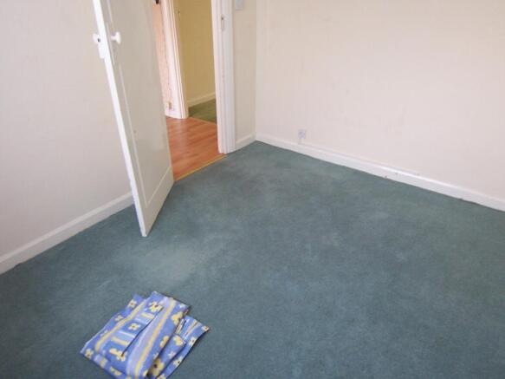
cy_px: 190
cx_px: 252
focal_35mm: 23
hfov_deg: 73.9
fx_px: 335
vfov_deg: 58.9
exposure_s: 1/30
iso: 160
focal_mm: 3.8
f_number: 2.8
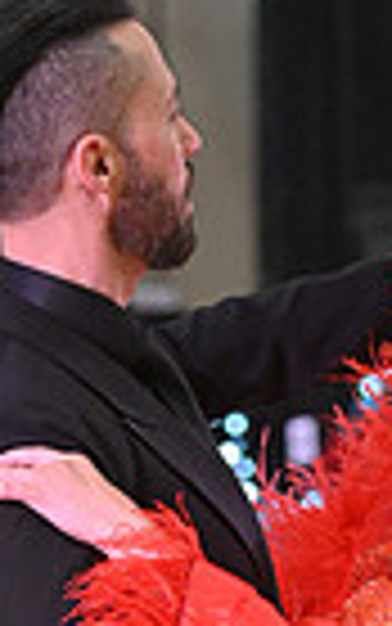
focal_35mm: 511
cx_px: 201
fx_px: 8726
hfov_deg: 2.6
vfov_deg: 4.1
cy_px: 986
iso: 3200
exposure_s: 1/400
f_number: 5
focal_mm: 120
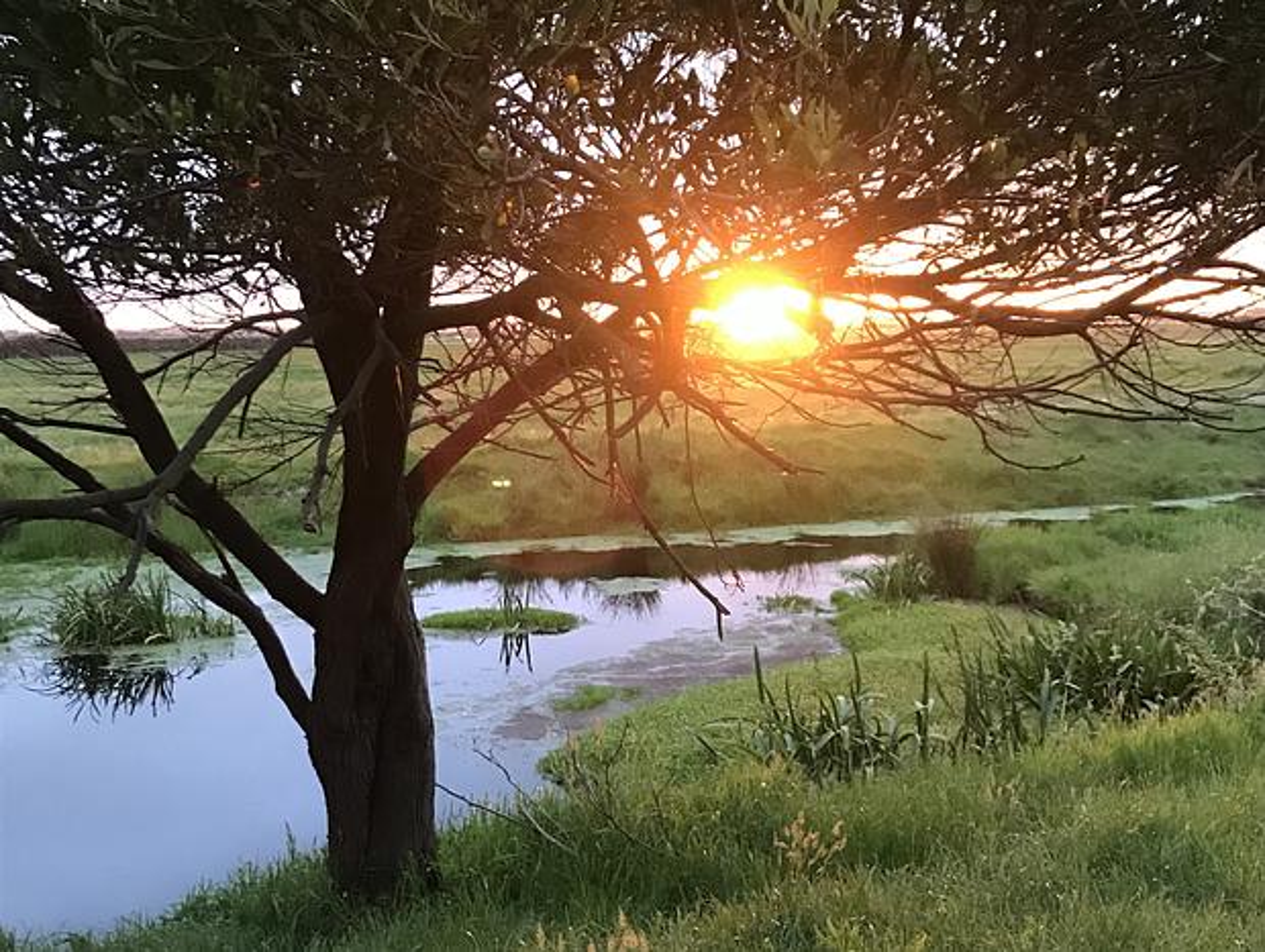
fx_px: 1171
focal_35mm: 32
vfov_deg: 44.3
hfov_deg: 56.7
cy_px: 476
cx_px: 632
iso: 80
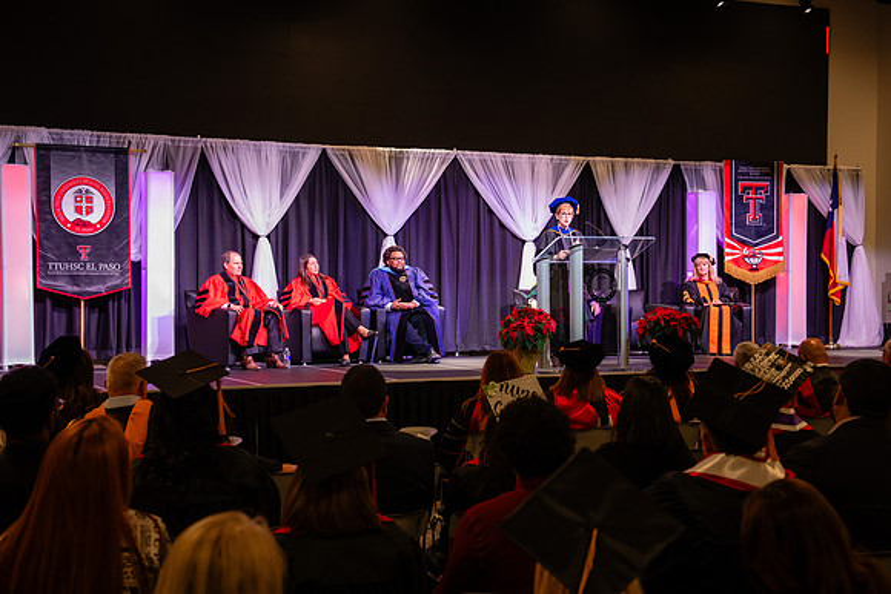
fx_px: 1316
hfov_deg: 37.4
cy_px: 297
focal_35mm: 53
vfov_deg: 25.5
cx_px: 446
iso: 2000
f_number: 5.6
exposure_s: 1/125
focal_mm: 52
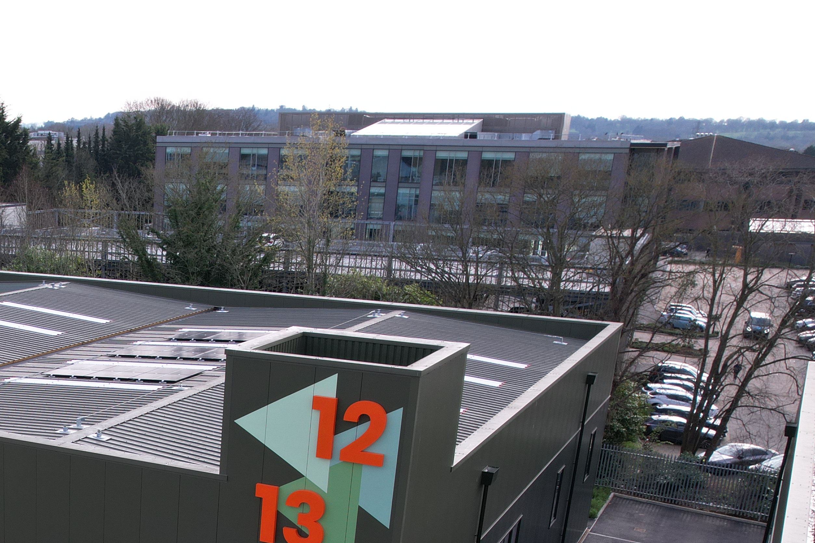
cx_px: 26
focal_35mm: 48
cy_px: 563
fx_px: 1087
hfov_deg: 37.4
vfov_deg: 26.3
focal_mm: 8.38
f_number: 2.8
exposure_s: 1/50
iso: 100
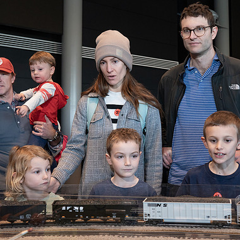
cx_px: 121
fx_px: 400
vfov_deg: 33.4
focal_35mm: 51
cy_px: 117
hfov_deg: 33.4
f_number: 5.6
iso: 2000
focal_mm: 35
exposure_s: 1/100
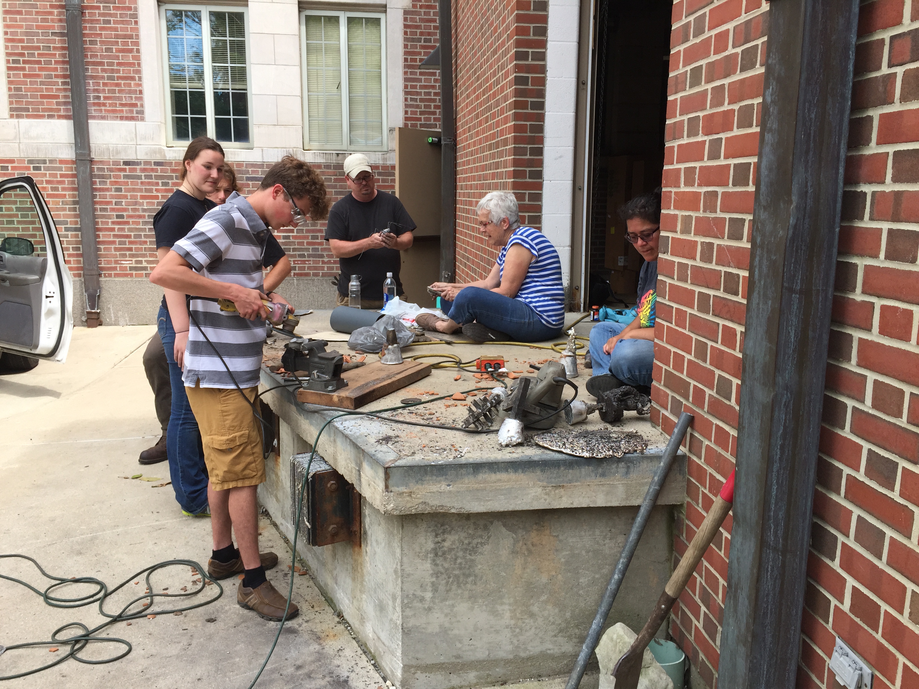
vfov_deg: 48.2
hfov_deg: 61.7
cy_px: 344
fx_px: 770
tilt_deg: -9.5
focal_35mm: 29
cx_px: 460
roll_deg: -1.6
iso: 32
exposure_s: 1/638
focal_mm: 4.15
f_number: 2.2
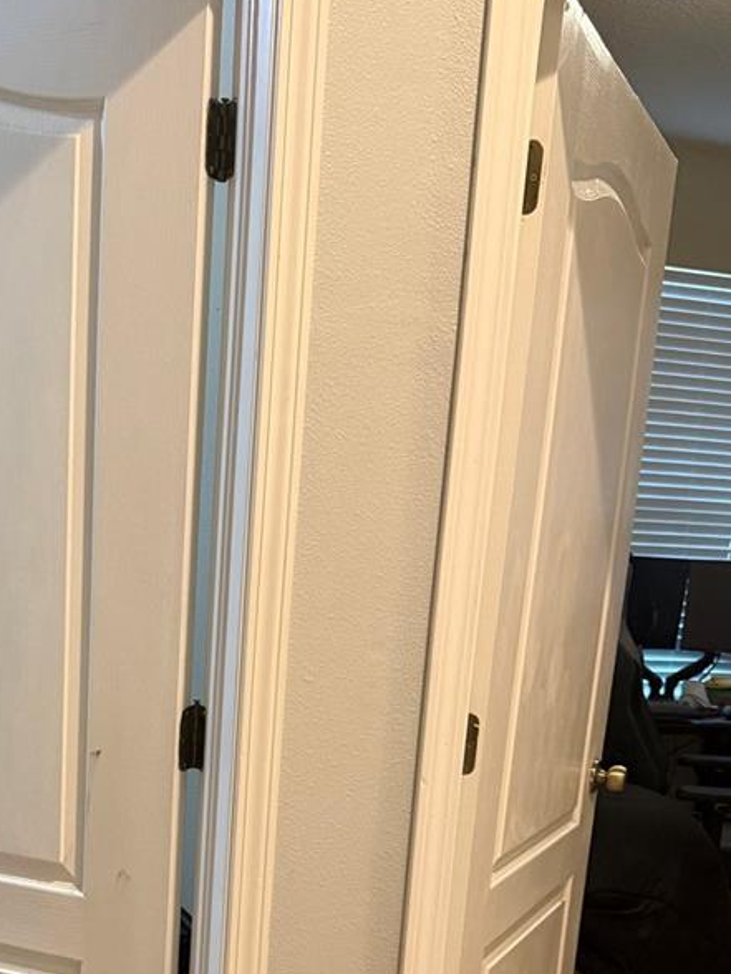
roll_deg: -2.1
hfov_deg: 29.1
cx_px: 164
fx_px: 1380
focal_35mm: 49
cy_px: 865
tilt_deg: -12.9
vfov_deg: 36.6
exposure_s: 1/60
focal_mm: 6.76
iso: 320
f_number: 1.78
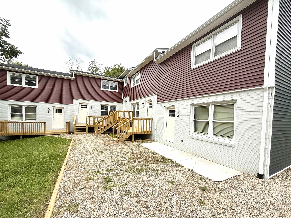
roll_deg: -2.0
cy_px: 109
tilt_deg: +2.1
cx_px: 146
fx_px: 118
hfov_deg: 102.1
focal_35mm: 14
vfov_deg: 85.7
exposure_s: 1/1368
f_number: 2.2
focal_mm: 2.22
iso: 50
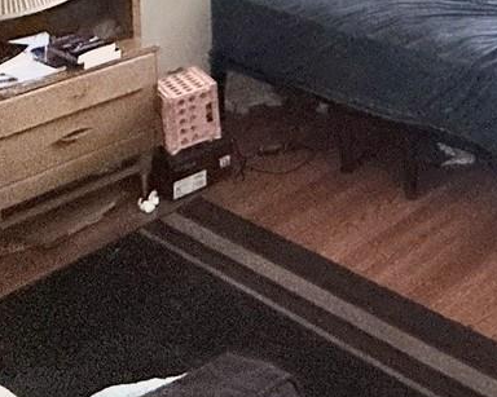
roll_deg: -0.6
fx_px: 838
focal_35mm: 57
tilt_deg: -1.0
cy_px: -243
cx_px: 595
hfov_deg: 28.7
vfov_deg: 21.2
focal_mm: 2.22
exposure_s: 1/80
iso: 320
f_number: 2.2
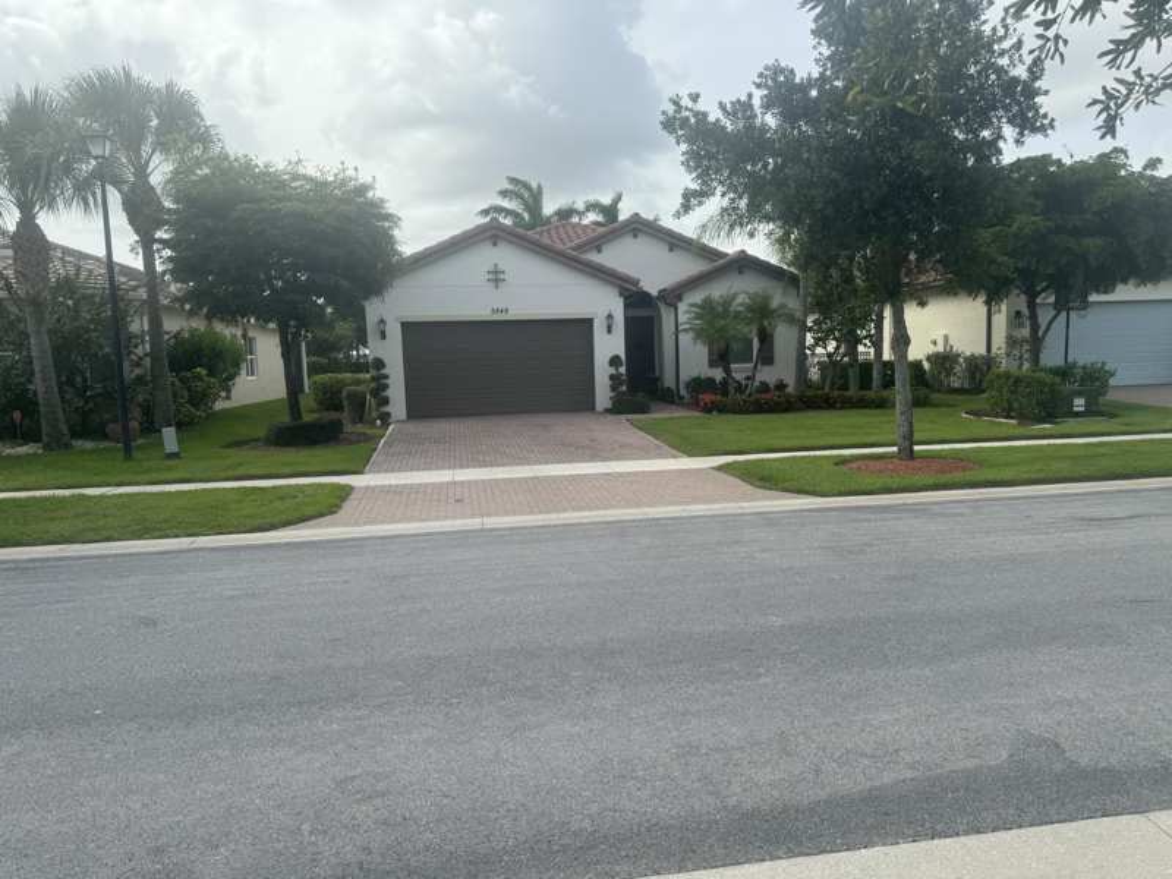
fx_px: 813
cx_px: 586
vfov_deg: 56.8
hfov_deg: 71.6
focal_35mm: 24
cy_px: 440
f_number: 1.78
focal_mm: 6.76
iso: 80
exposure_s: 1/1767
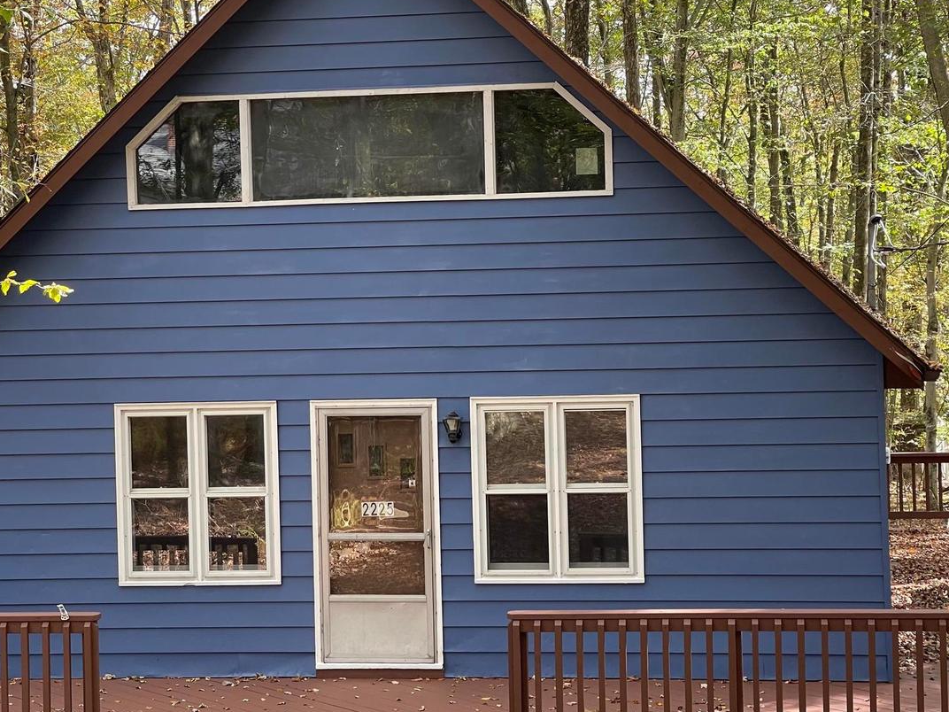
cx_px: 439
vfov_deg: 17.2
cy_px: 327
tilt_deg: -2.3
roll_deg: +1.4
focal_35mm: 86
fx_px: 2358
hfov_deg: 22.8
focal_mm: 7.5
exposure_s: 1/99
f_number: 2.2
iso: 32
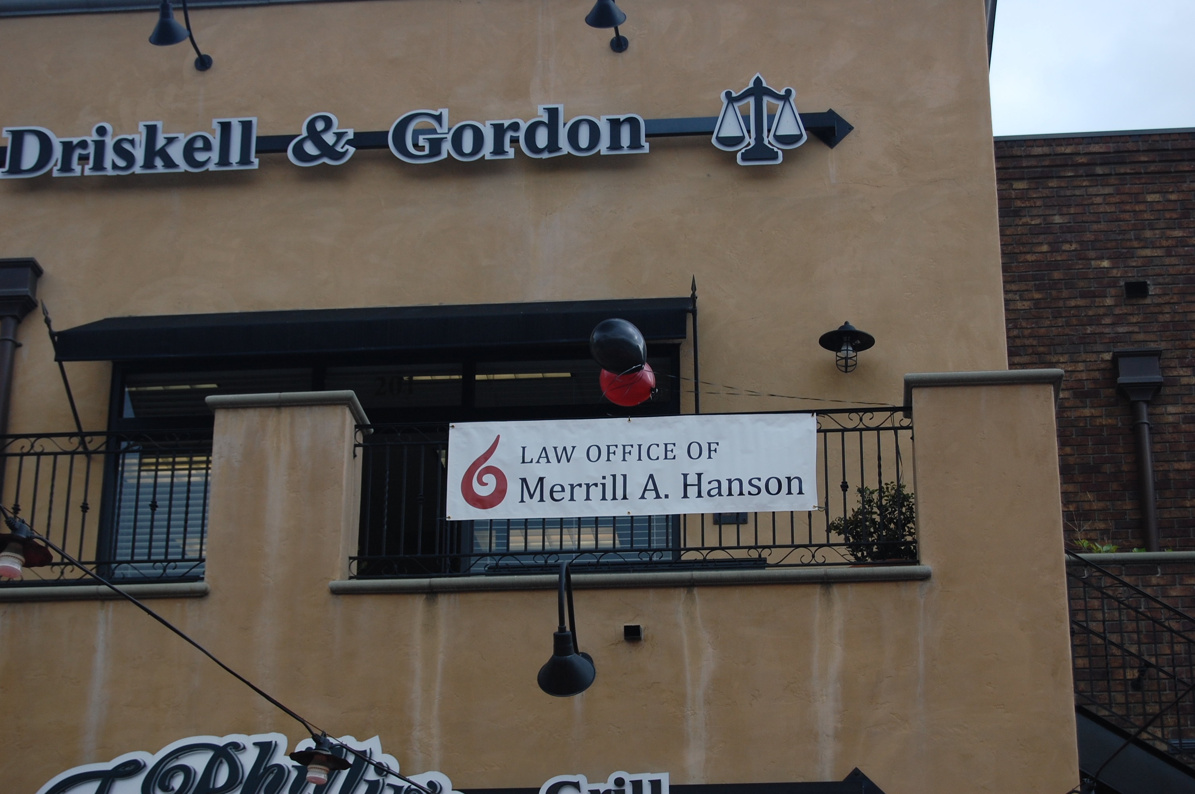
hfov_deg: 28.1
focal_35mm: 72
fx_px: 2388
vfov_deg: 18.9
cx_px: 598
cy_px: 397
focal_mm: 48
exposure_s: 1/125
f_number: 5.6
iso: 280
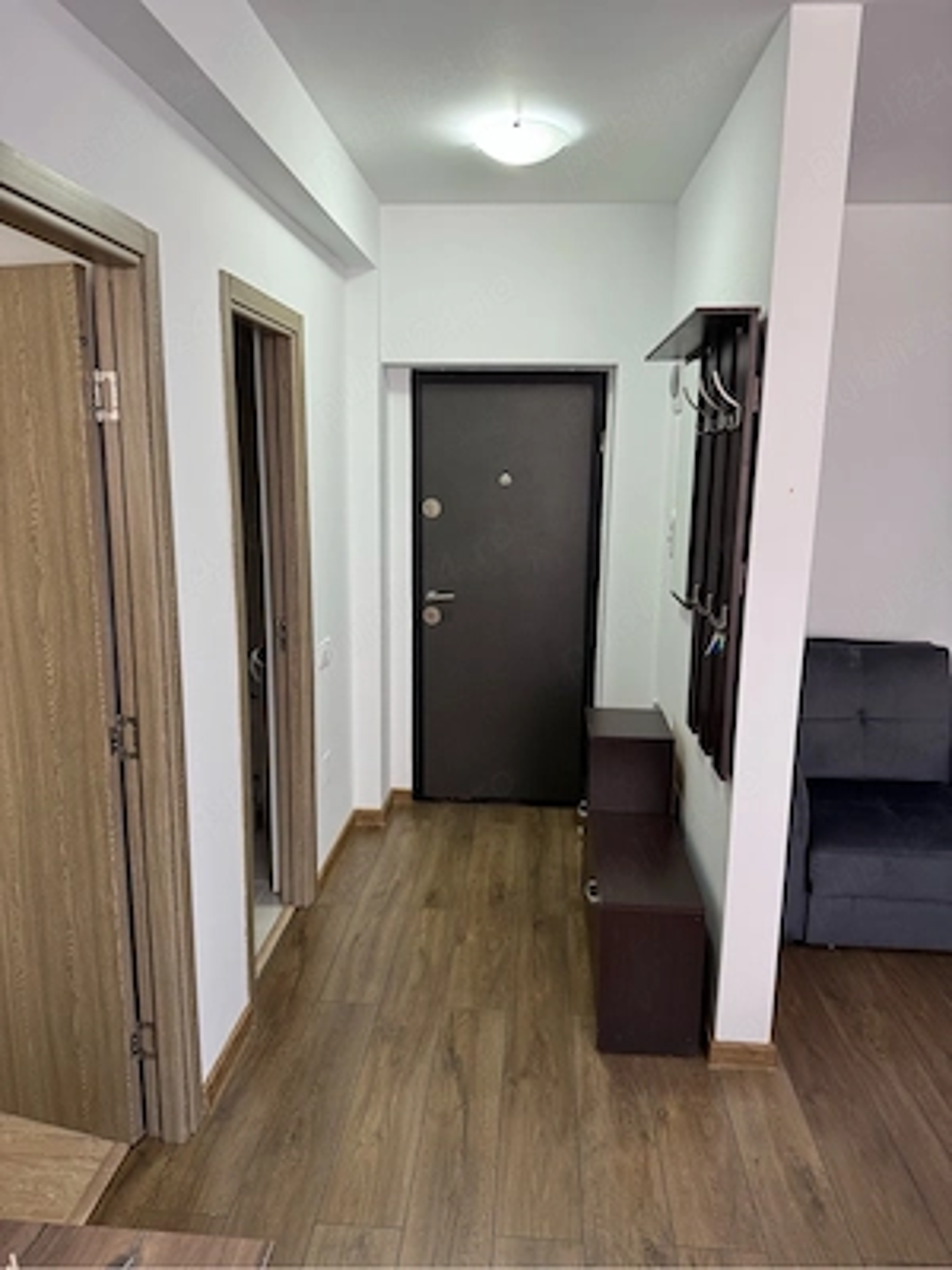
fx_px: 880
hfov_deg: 56.8
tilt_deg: -10.8
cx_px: 476
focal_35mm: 24
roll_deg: -0.9
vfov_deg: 71.6
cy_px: 635
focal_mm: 6.76
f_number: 1.78
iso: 200
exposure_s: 1/100
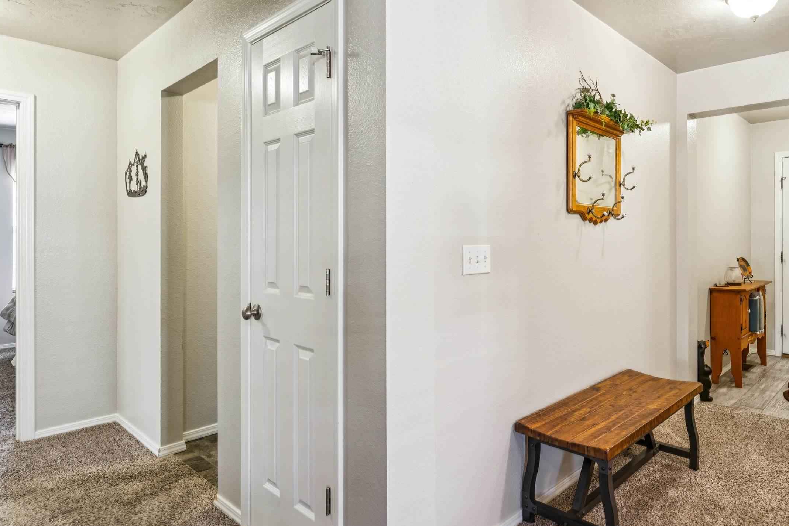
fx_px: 504
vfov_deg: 55.0
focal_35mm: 23
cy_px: 236
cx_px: 475
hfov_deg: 75.2
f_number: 13
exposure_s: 1/3.33
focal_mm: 16
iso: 400
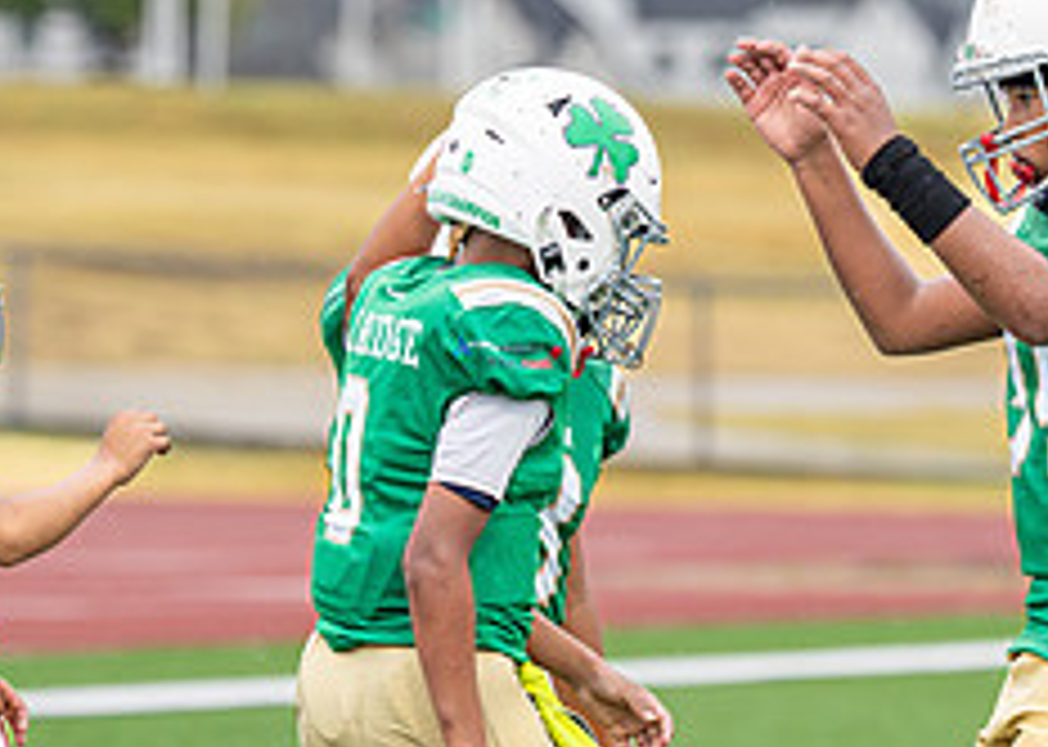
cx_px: 407
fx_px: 11568
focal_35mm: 389
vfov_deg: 3.7
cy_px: 597
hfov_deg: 5.2
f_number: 2.8
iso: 400
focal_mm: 135
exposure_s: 1/1000
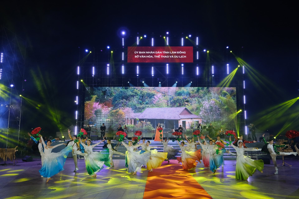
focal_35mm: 29
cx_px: 150
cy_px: 100
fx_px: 241
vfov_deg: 45.0
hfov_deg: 63.7
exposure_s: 1/180
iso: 1000
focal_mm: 19.2
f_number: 4.5
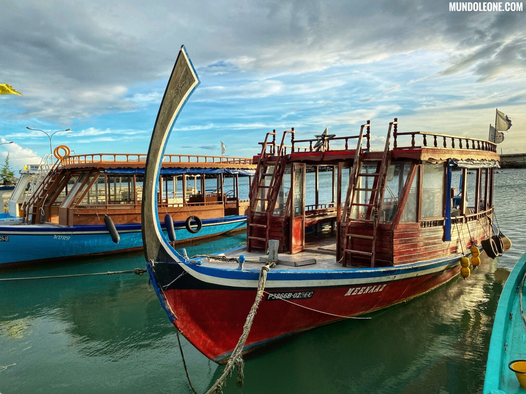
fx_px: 395
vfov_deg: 53.1
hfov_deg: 67.3
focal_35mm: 26
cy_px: 197
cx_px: 263
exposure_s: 1/1464
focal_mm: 4.25
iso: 32
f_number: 1.8
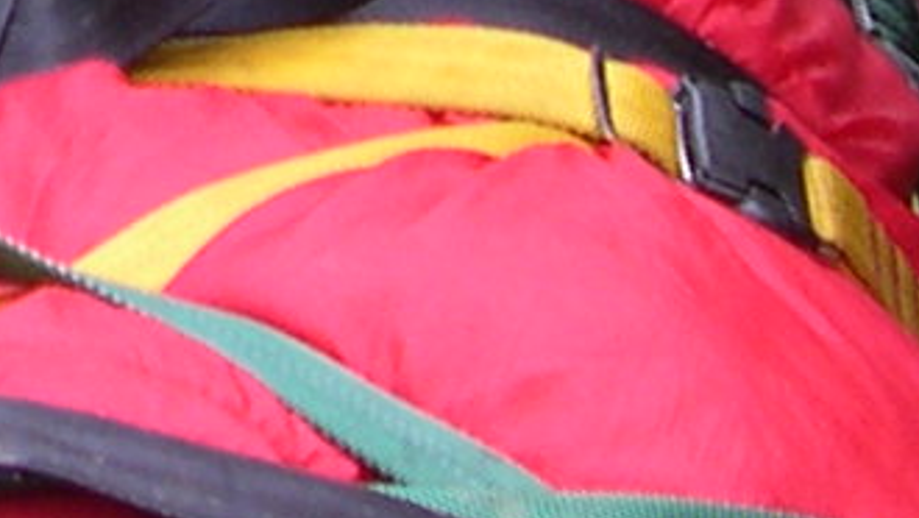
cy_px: -1437
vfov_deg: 4.0
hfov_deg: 7.5
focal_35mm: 285
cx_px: -373
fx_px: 6948
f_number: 2.8
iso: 100
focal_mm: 8
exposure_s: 1/59.3
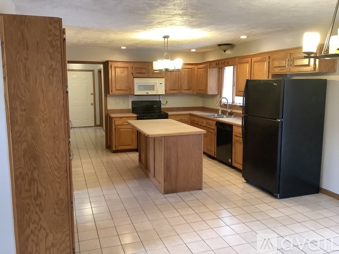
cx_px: 170
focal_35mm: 31
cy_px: 127
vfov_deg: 45.4
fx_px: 304
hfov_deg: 58.4
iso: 320
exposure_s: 1/33
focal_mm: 3.3
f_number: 2.4
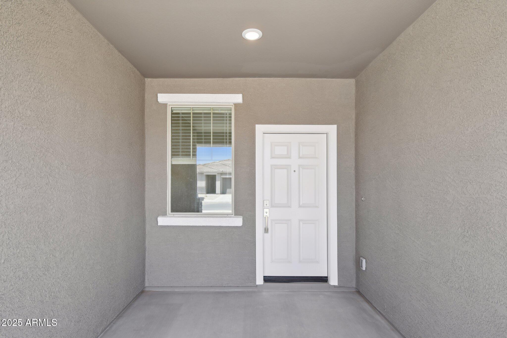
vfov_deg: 73.7
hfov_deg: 96.7
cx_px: 254
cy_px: 169
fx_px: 225
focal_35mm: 16
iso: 100
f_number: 8
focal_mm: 11
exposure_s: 1/20
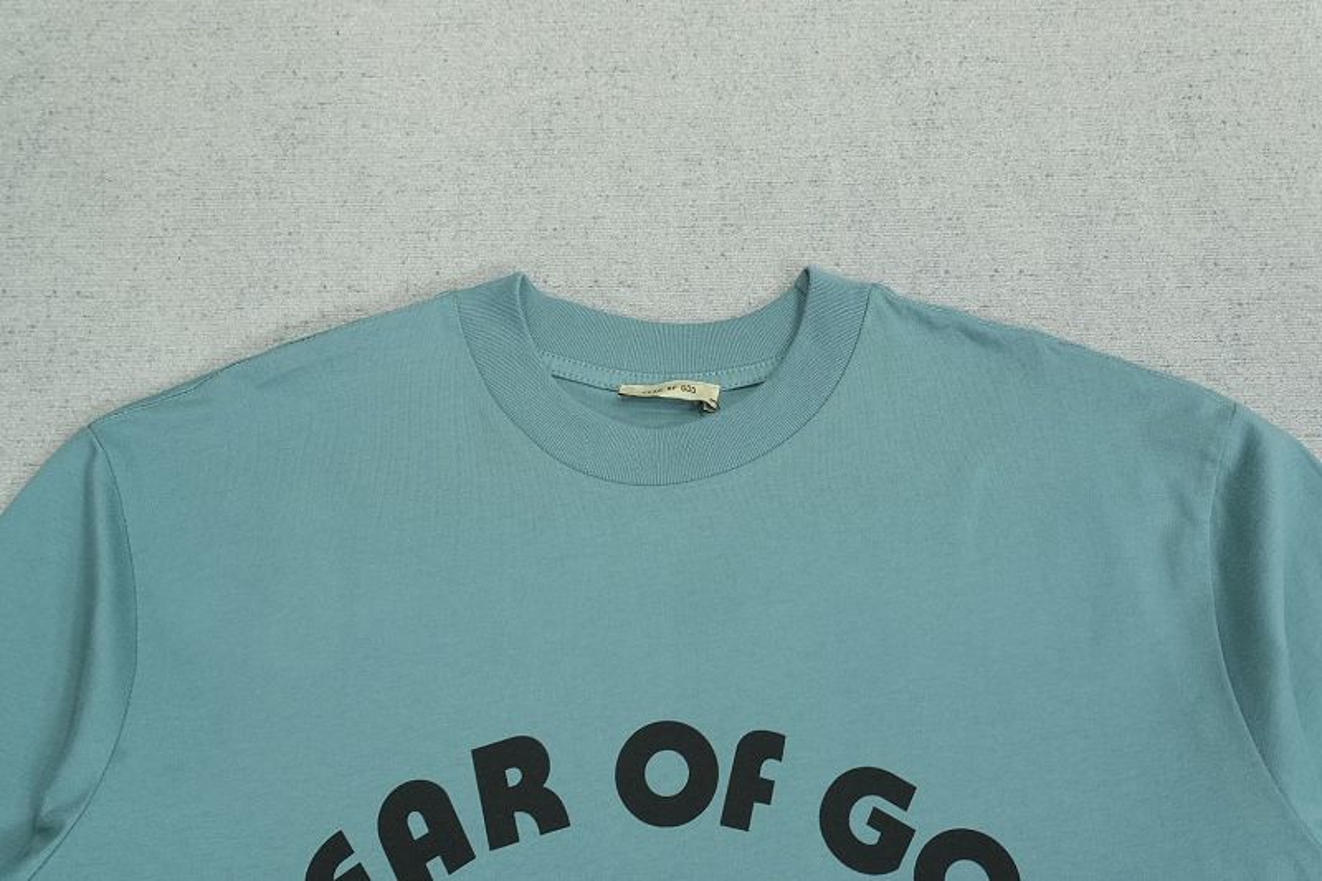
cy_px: 440
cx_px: 661
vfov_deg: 30.8
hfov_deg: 45.0
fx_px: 1597
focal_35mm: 44
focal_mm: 29
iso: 1000
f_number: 8
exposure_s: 1/160
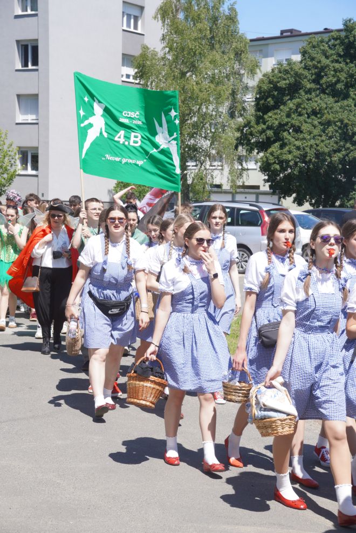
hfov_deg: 18.2
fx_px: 1112
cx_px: 178
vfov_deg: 27.0
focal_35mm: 75
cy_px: 266
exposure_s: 1/200
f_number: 7.1
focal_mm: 50
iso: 100
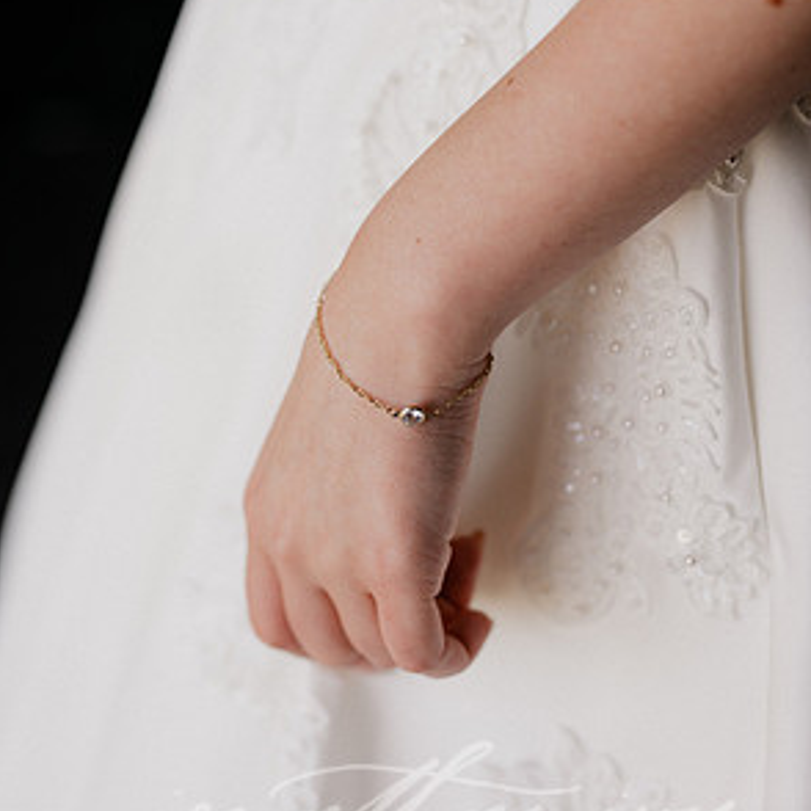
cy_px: 314
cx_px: 411
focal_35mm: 65
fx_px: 1723
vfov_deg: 26.4
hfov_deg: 26.5
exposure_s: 1/800
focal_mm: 50
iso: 250
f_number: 2.5
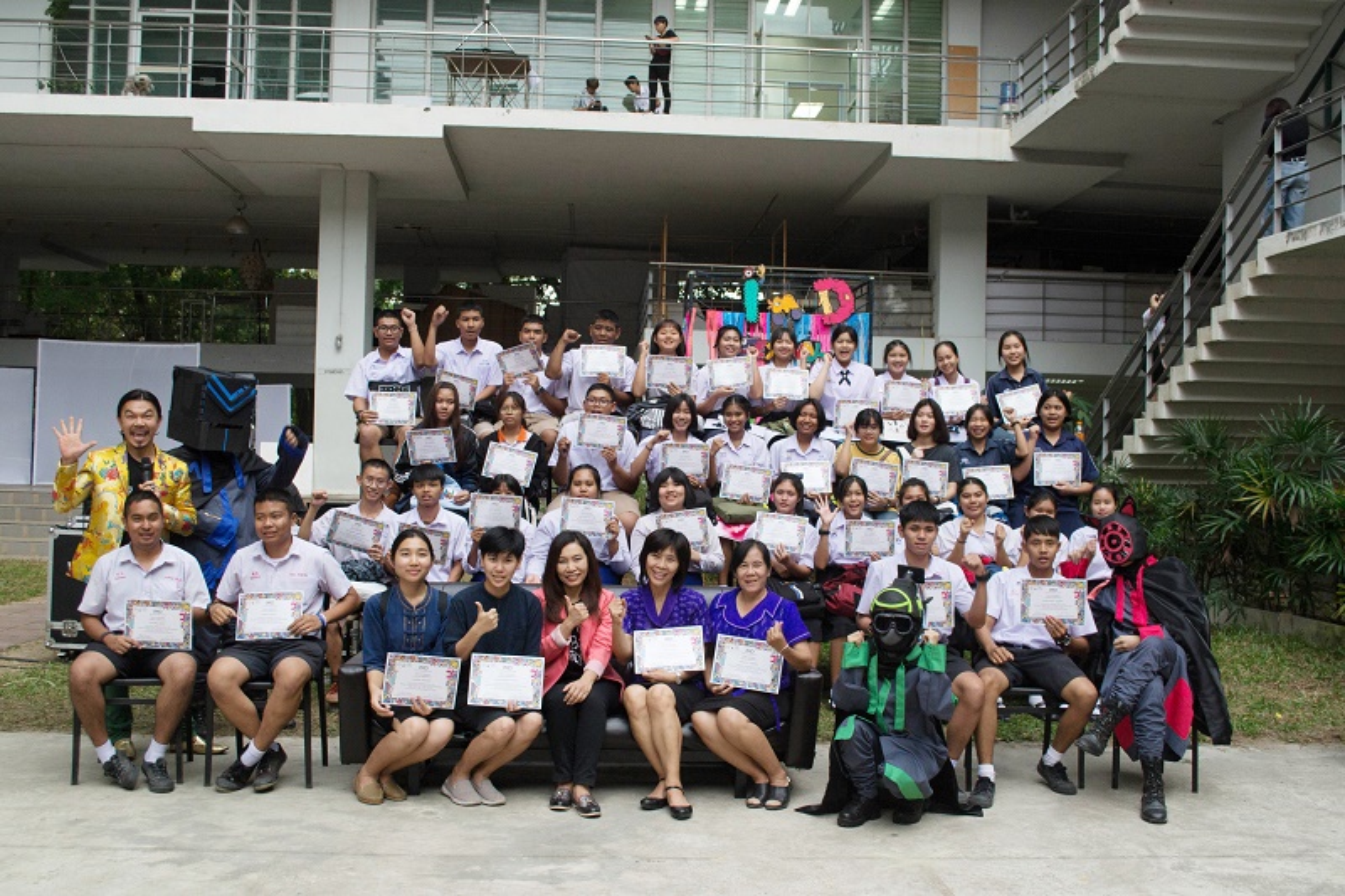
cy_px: 448
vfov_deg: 40.0
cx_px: 672
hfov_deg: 57.2
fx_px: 1233
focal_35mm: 33
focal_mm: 22
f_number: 5.6
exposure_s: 1/125
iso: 800
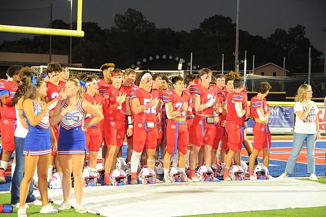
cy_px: 108
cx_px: 163
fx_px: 950
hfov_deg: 19.5
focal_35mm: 105
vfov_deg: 13.0
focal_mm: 105
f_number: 6.3
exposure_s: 1/80
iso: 2000
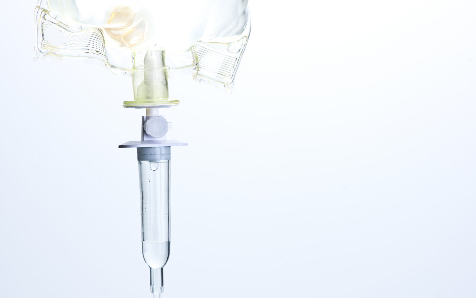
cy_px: 142
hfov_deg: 19.3
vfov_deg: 12.1
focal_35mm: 108
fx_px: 1401
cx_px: 239
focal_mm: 105
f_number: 14
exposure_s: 1/100
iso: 100
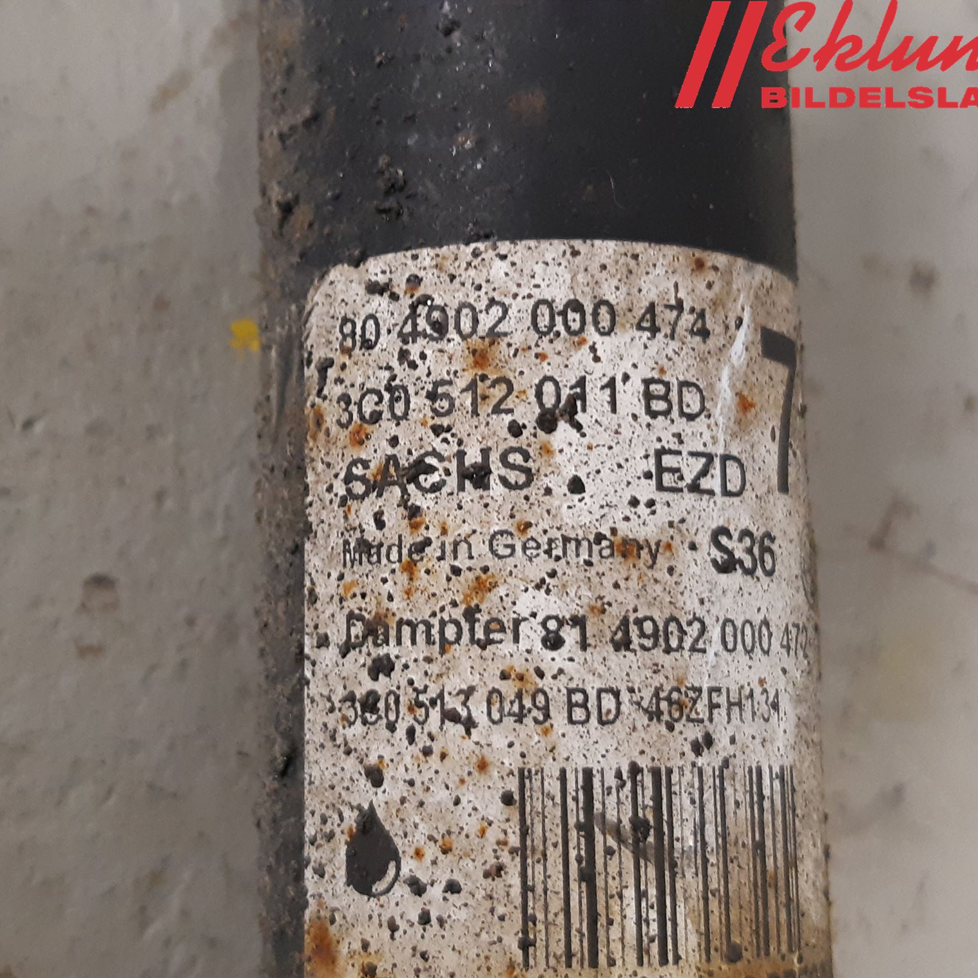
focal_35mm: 31
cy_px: 494
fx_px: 991
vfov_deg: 52.5
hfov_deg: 52.3
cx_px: 410
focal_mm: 3.93
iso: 250
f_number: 1.7
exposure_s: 1/50
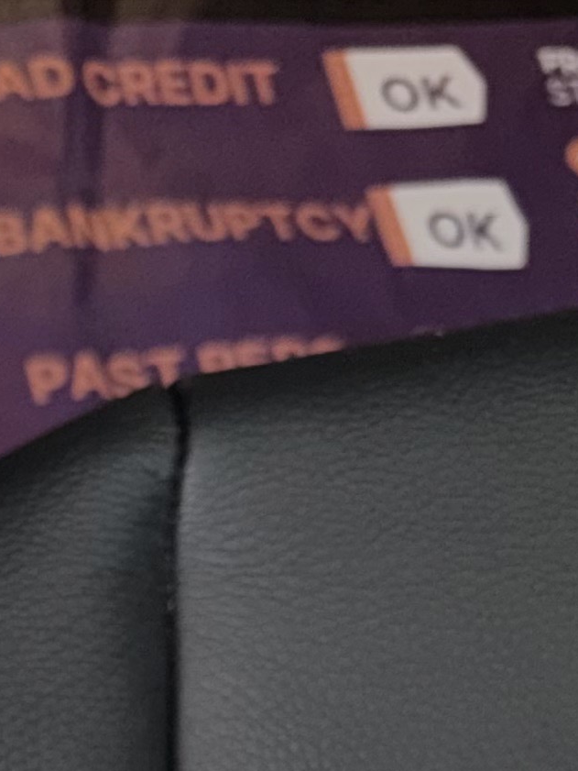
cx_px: -384
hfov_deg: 12.1
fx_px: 2560
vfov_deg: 14.1
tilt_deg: -74.3
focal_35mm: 115
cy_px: 1597
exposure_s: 1/5
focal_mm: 6.76
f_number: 1.78
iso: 100
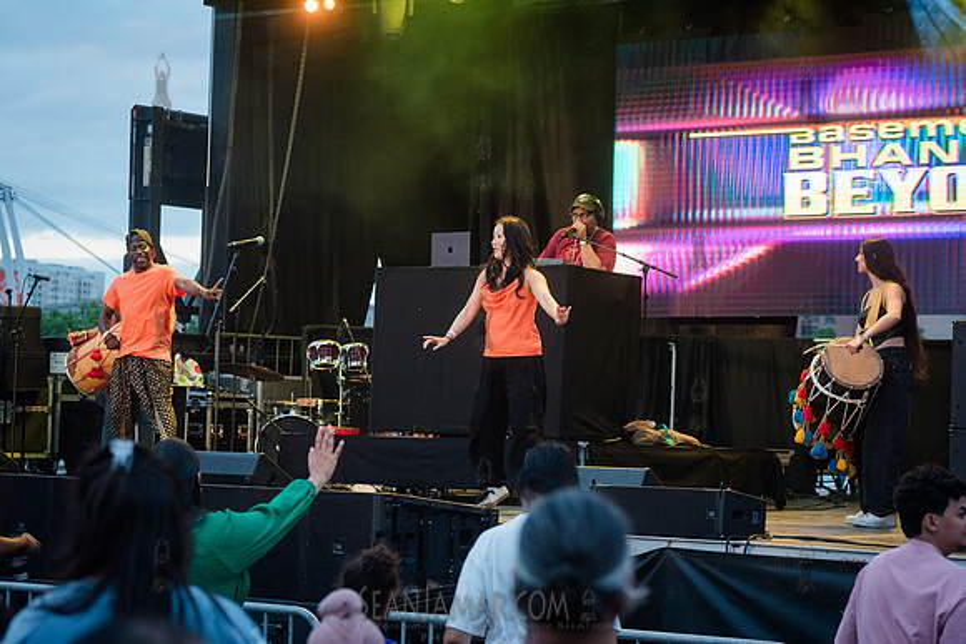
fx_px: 2469
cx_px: 483
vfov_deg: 14.9
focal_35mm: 92
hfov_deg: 22.1
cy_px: 322
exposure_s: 1/400
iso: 4000
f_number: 4.5
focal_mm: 92
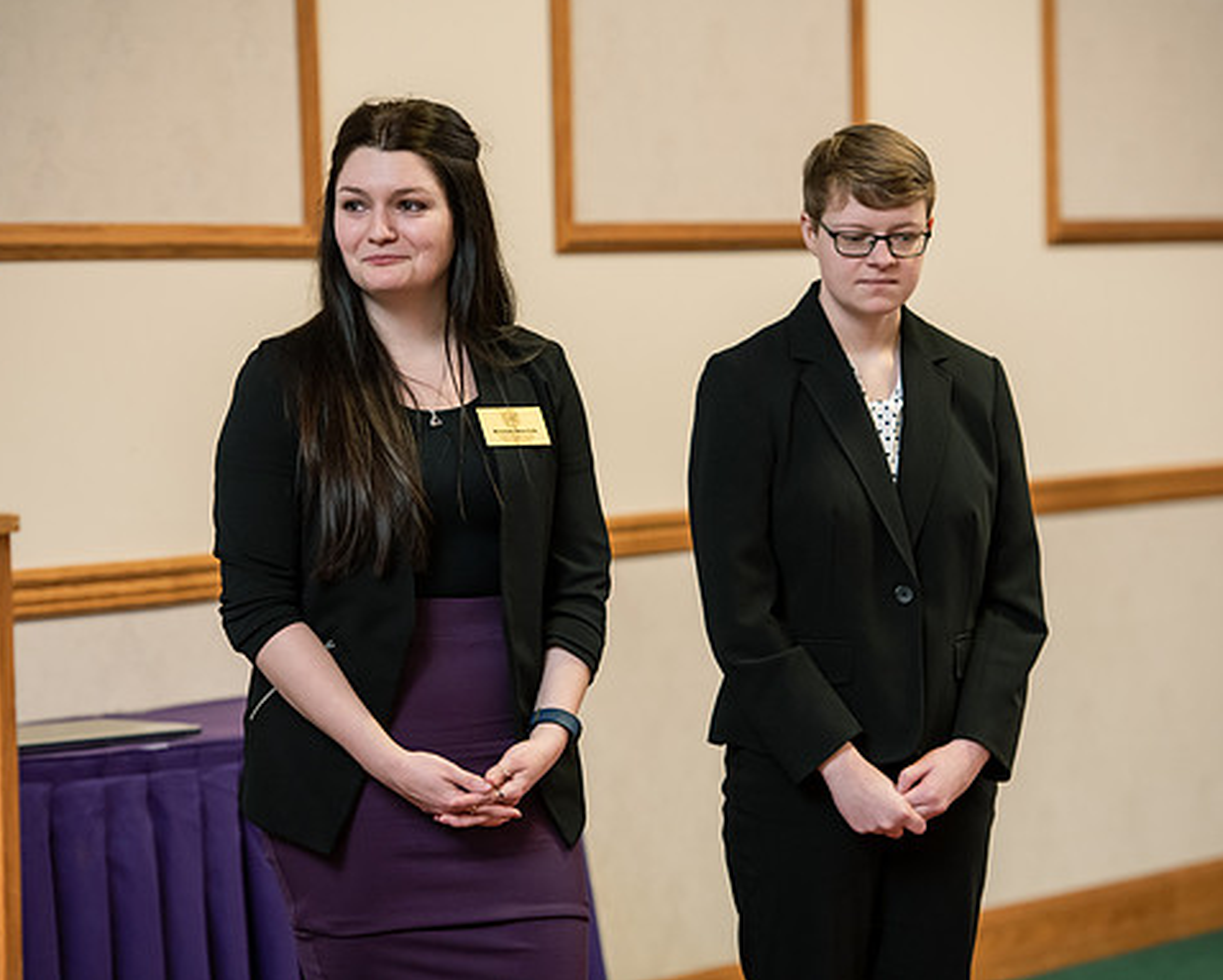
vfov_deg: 10.4
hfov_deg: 13.0
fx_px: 5360
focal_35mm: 148
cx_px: 622
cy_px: 487
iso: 1000
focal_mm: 130
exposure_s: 1/125
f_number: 3.5
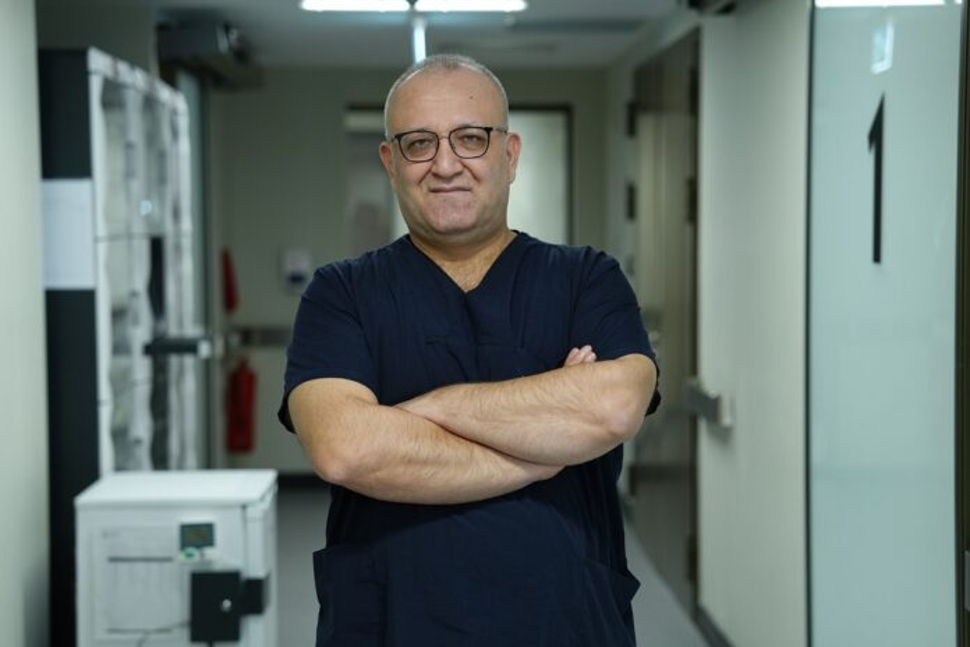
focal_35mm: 70
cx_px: 485
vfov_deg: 19.5
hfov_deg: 28.8
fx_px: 1886
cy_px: 324
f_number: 2.8
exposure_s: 1/160
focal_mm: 70
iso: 800
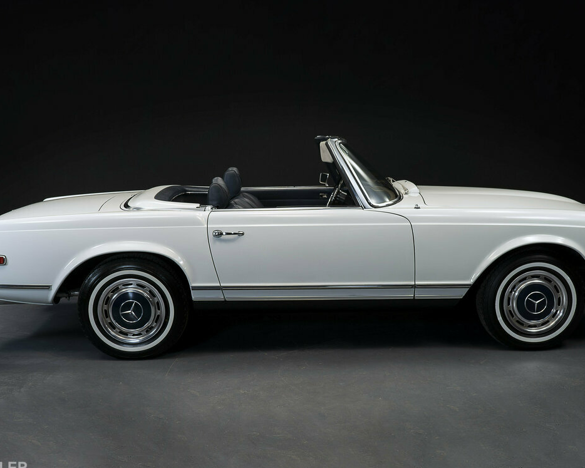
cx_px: 303
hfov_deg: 44.8
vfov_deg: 36.5
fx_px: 710
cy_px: 250
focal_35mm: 41
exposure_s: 1/2.5
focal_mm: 34
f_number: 9
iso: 250
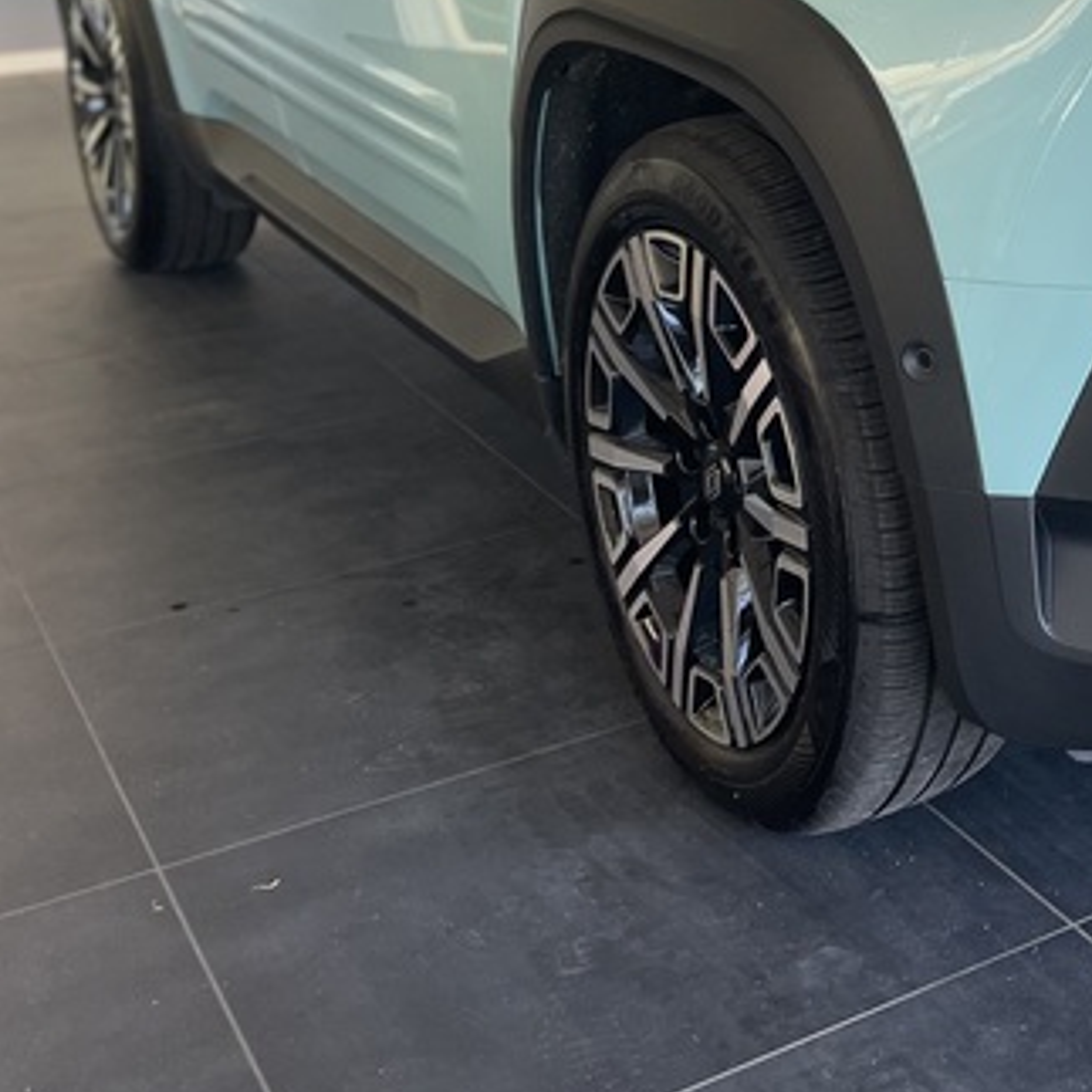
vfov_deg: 29.3
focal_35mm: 57
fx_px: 2034
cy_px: 206
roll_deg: +0.3
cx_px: 1241
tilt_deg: -13.9
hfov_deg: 27.2
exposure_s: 1/100
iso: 50
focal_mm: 4.2
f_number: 1.6
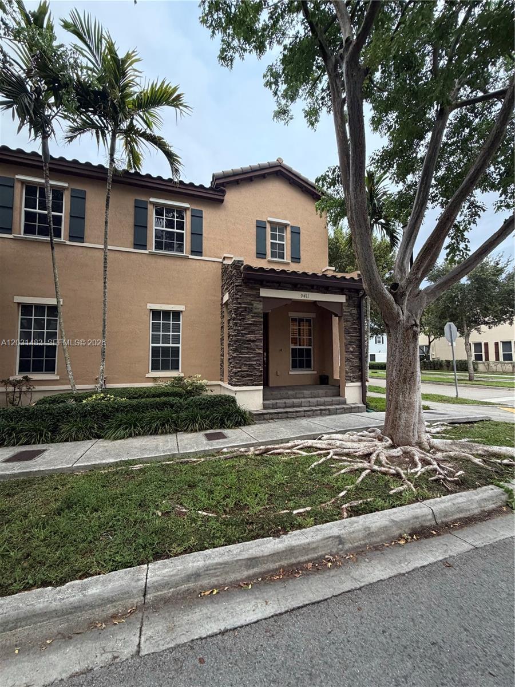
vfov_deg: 102.1
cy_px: 344
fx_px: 278
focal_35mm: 14
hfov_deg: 85.7
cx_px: 258
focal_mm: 2.22
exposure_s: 1/121
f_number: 2.2
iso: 320
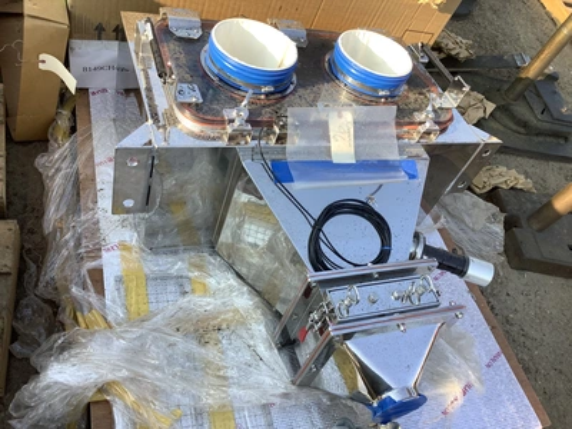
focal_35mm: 31
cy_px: 214
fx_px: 512
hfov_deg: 58.4
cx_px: 286
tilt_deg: -51.3
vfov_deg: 45.4
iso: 25
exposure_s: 1/319
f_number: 2.4
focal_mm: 3.3
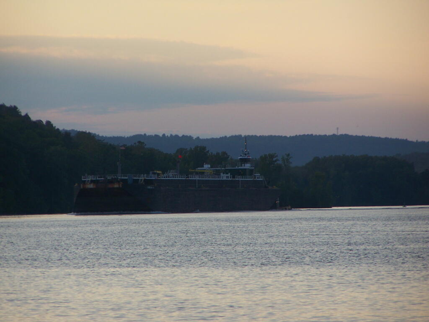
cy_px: 161
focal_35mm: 367
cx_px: 214
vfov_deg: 4.1
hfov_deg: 5.4
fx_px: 4548
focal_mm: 60.8
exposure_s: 1/500
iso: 80
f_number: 3.6
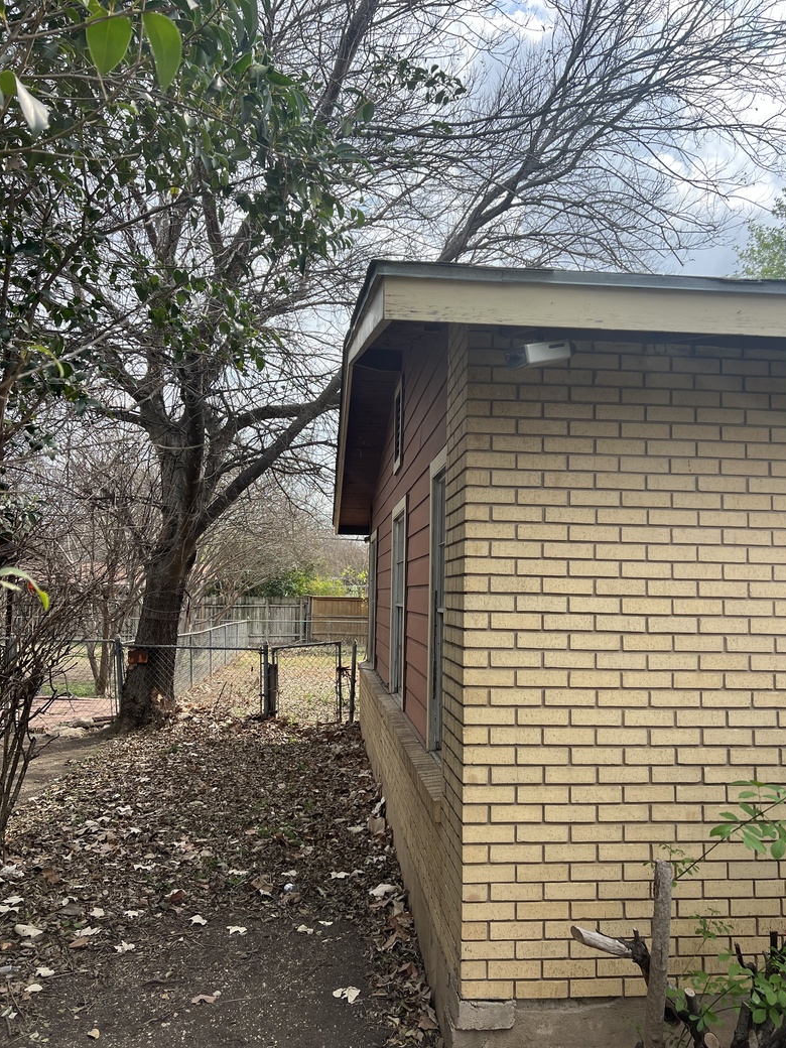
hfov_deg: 51.3
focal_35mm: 27
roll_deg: -0.7
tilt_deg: +4.4
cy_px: 528
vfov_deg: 65.3
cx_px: 402
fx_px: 817
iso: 50
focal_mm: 5.7
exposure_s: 1/1869
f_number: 1.5
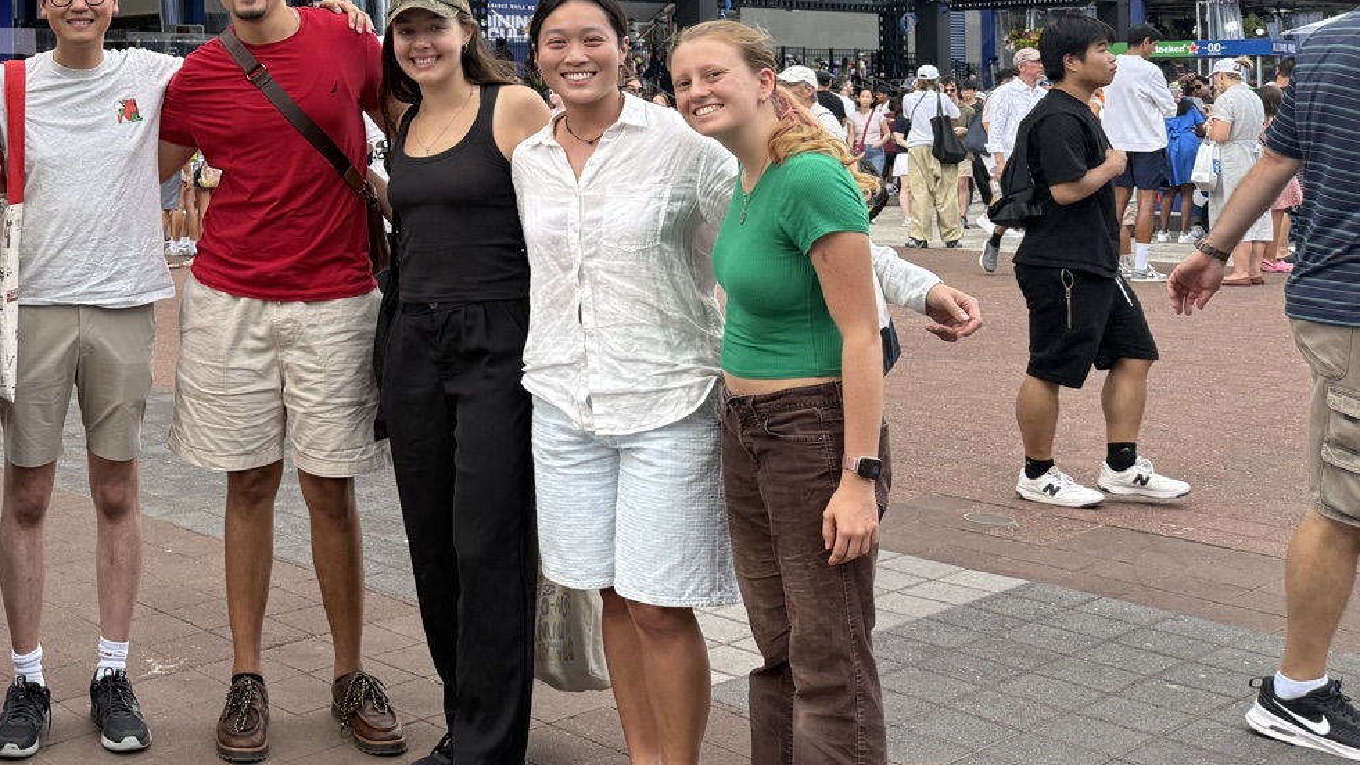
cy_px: 17
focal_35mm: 48
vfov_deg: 23.9
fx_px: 1731
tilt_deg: +3.0
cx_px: 133
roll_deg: -0.3
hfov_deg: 39.7
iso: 100
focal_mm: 6.76
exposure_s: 1/1060
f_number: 1.78
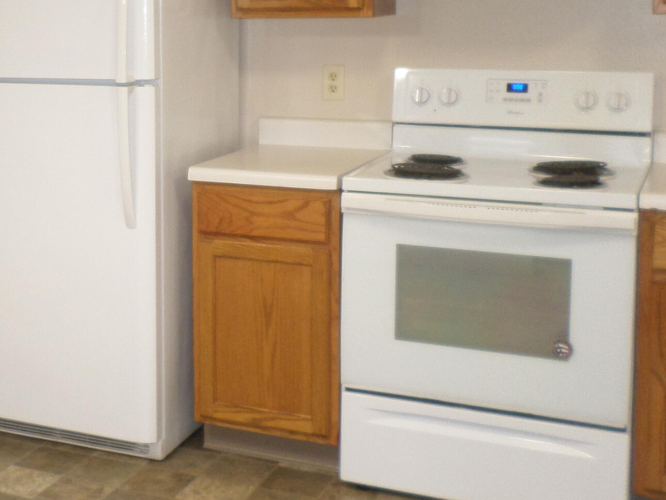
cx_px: 81
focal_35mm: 58
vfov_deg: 25.0
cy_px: 136
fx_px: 1116
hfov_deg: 31.8
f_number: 2.5
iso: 120
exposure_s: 1/30
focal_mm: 4.5
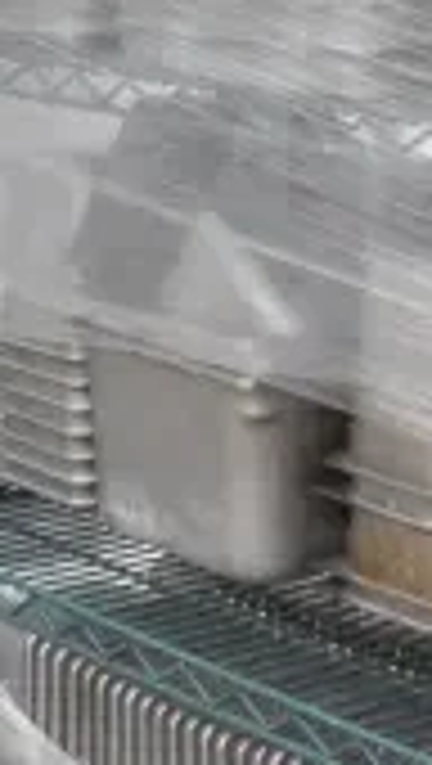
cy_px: -61
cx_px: 868
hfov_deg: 9.2
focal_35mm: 124
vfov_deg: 16.8
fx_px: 2518
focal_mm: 22
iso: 6400
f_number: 16
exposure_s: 1/1000
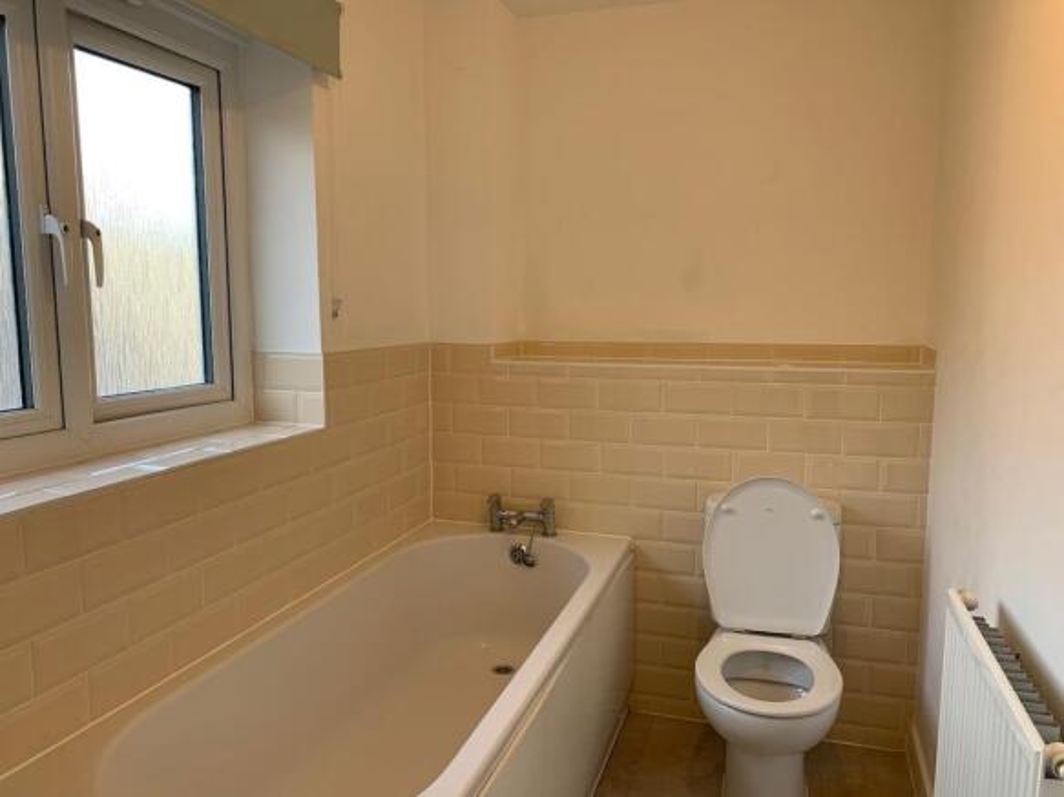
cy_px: 398
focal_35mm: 26
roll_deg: +0.3
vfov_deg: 53.0
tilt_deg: -6.2
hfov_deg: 67.3
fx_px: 799
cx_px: 532
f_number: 1.8
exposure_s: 1/121
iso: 50
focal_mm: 4.25
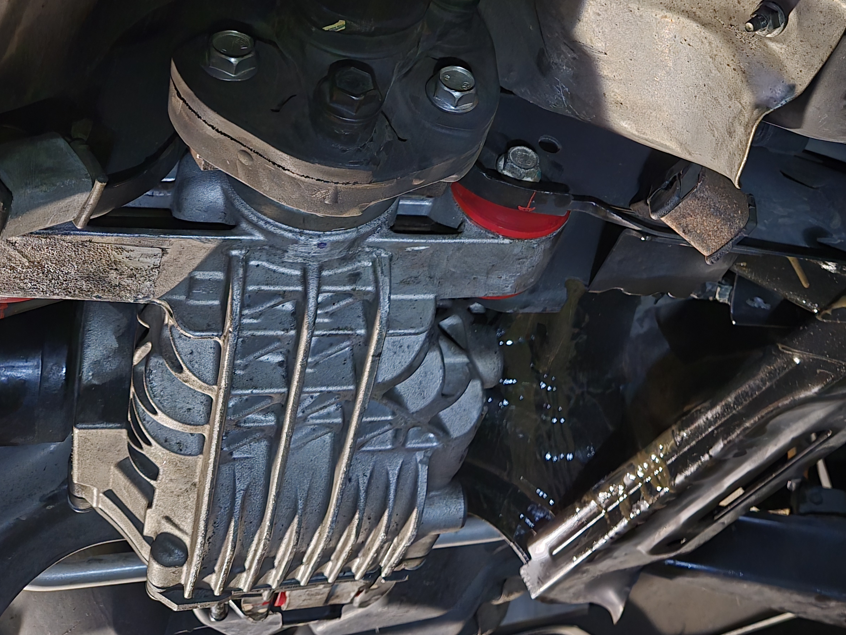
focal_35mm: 39
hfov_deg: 47.4
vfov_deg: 35.3
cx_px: 532
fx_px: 953
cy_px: 104
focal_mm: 5.4
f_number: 1.8
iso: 2500
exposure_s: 1/40
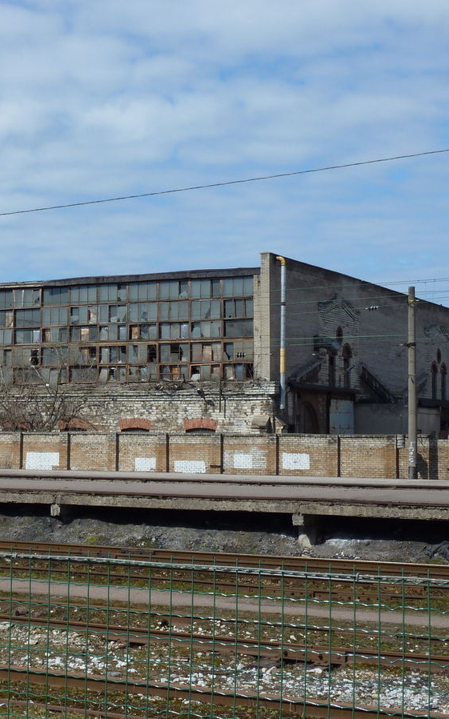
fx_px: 1332
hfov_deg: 18.7
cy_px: 360
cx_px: 18
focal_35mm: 68
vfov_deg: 30.2
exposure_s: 1/400
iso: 80
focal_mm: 7.9
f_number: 5.6
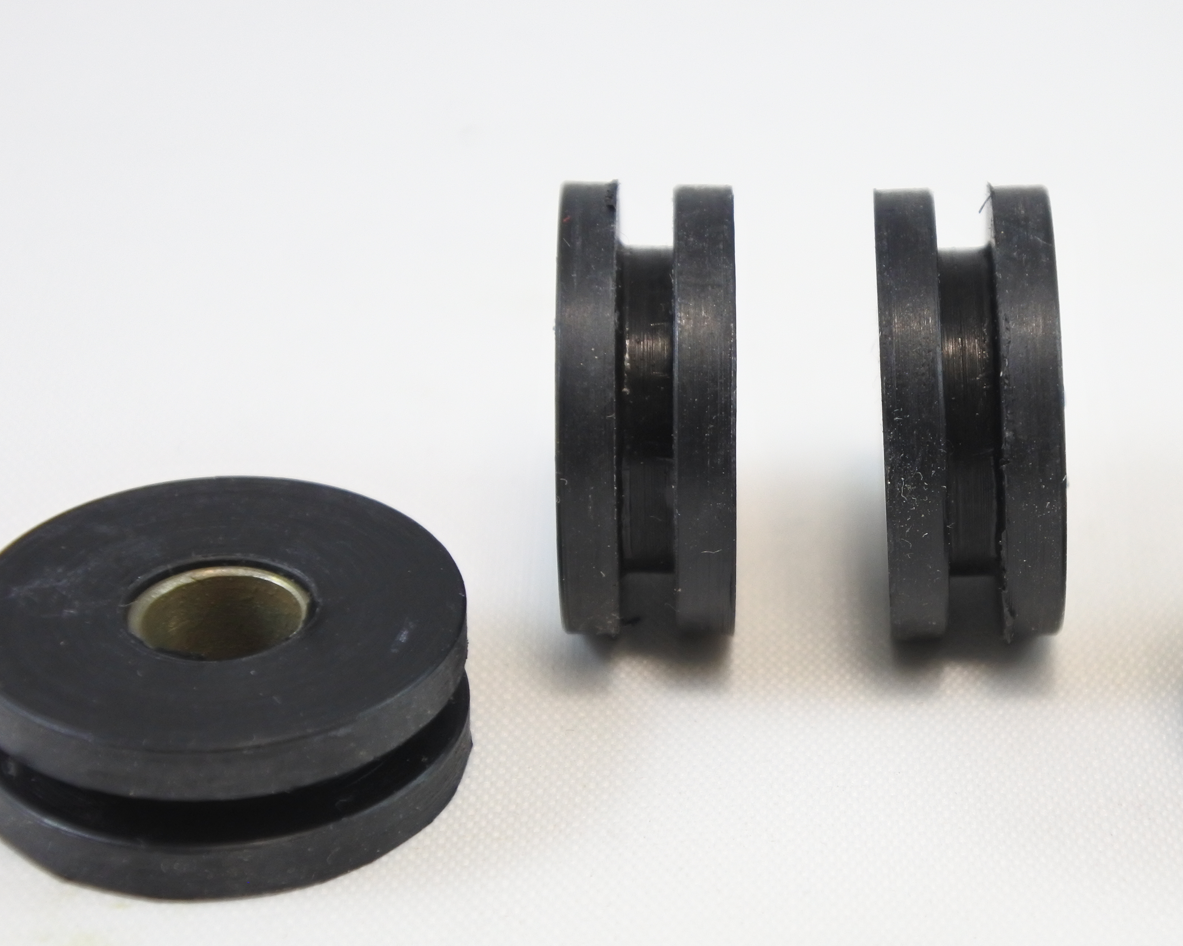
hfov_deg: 18.8
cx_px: 795
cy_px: 537
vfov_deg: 15.1
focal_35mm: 102
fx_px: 3571
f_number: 5
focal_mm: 23.6
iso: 560
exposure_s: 1/125
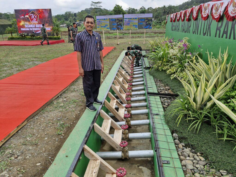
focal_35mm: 23
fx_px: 157
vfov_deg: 58.9
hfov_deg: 73.9
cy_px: 88
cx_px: 118
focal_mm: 5.54
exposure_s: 1/516
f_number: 1.8
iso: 50
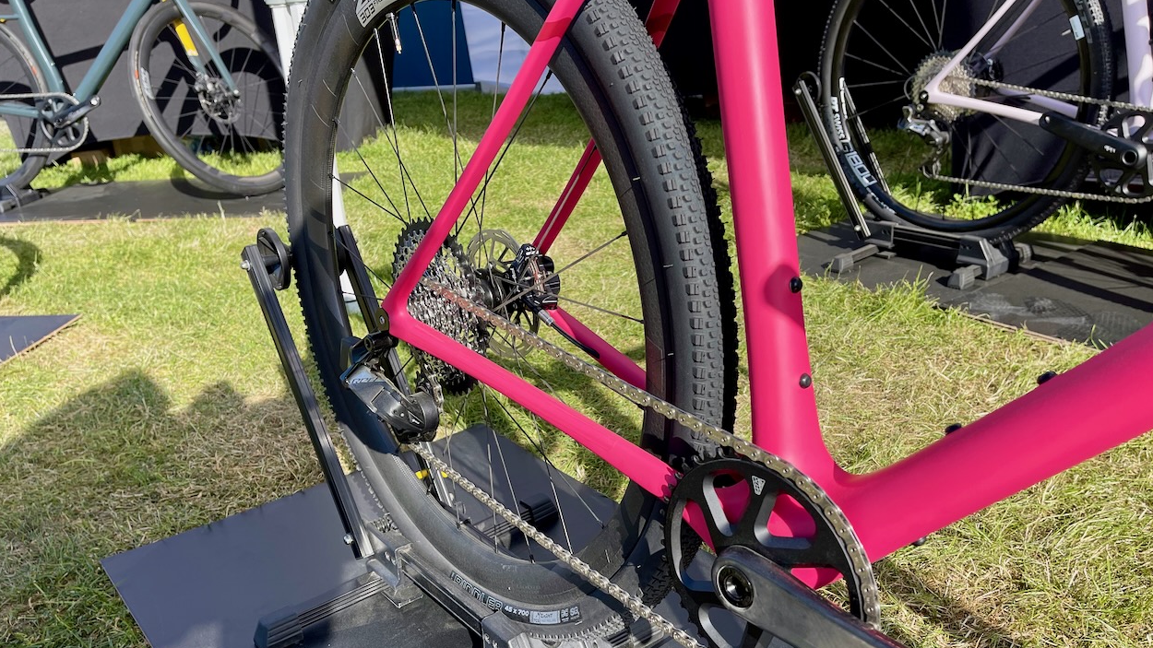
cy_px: 424
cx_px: 585
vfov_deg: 39.8
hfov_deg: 66.1
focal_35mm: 29
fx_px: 887
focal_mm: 5.1
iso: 32
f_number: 1.6
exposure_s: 1/1339
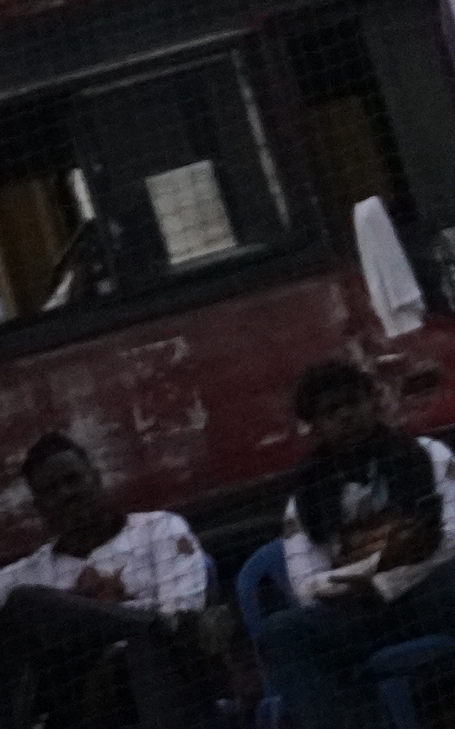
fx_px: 6854
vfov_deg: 6.0
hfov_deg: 3.7
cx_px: 1546
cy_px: -346
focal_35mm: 345
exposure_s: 1/1000
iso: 4000
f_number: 5.6
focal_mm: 47
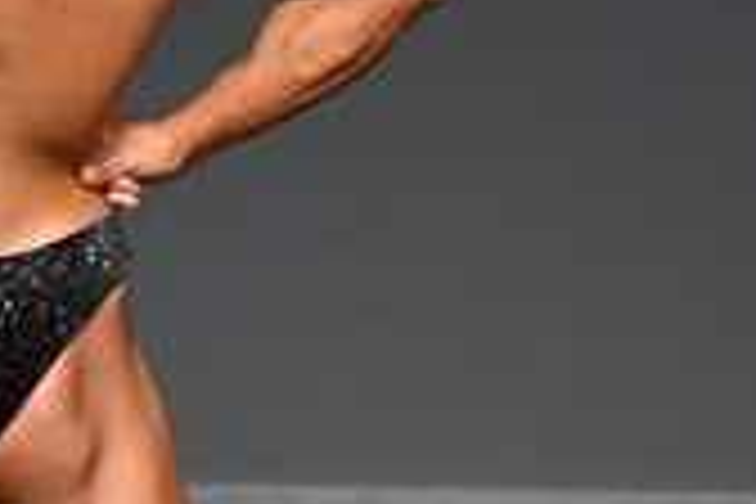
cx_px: -97
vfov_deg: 0.8
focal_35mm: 1731
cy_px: 418
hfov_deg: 1.2
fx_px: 36348
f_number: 5.6
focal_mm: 250
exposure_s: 1/400
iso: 2500
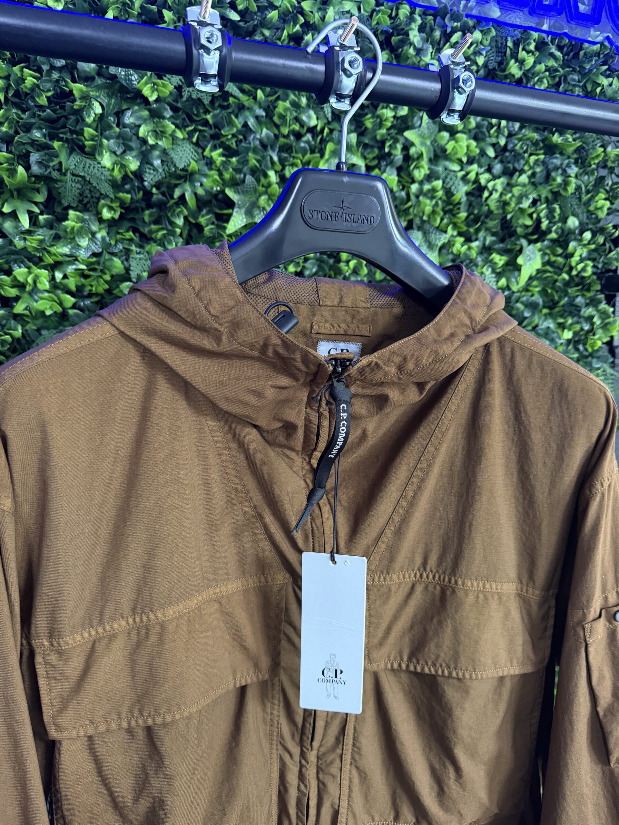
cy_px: 412
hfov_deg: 56.8
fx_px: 572
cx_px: 310
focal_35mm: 24
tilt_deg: -10.0
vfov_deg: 71.6
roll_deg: -1.2
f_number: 1.78
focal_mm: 6.76
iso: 800
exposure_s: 1/51
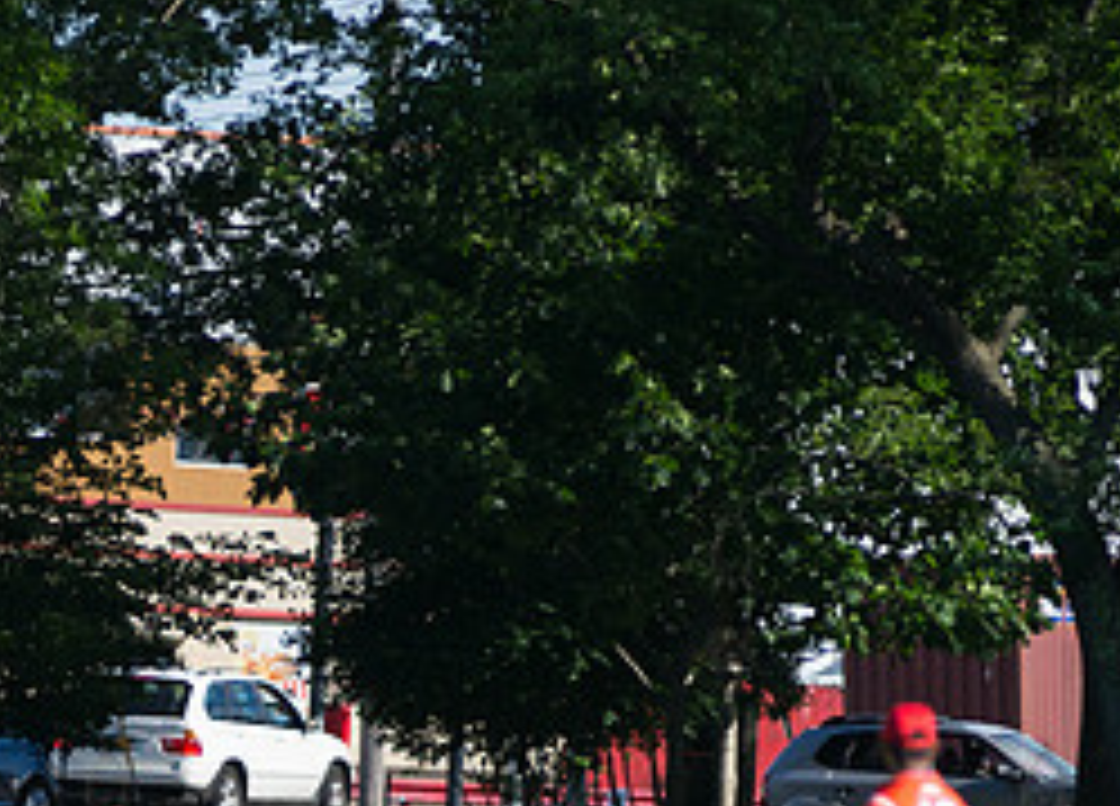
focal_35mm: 558
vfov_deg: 2.6
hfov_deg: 3.6
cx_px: -191
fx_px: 17788
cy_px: 952
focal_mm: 200
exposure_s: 1/2500
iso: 200
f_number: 2.8
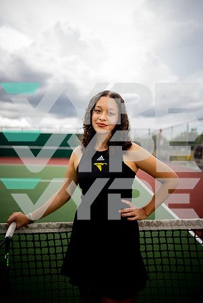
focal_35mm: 24
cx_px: 102
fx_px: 203
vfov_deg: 73.7
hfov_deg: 53.2
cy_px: 152
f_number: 1.4
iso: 50
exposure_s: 1/1000
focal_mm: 24
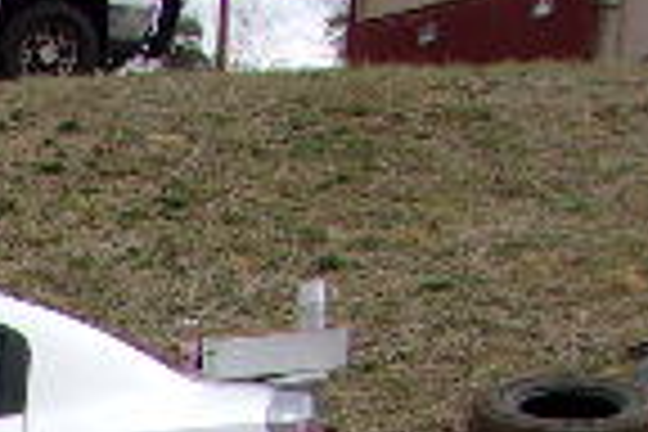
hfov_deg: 14.1
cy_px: 1048
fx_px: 2250
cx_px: -590
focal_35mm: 125
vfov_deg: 9.7
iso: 80
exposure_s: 1/80
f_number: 10.4
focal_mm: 4.9
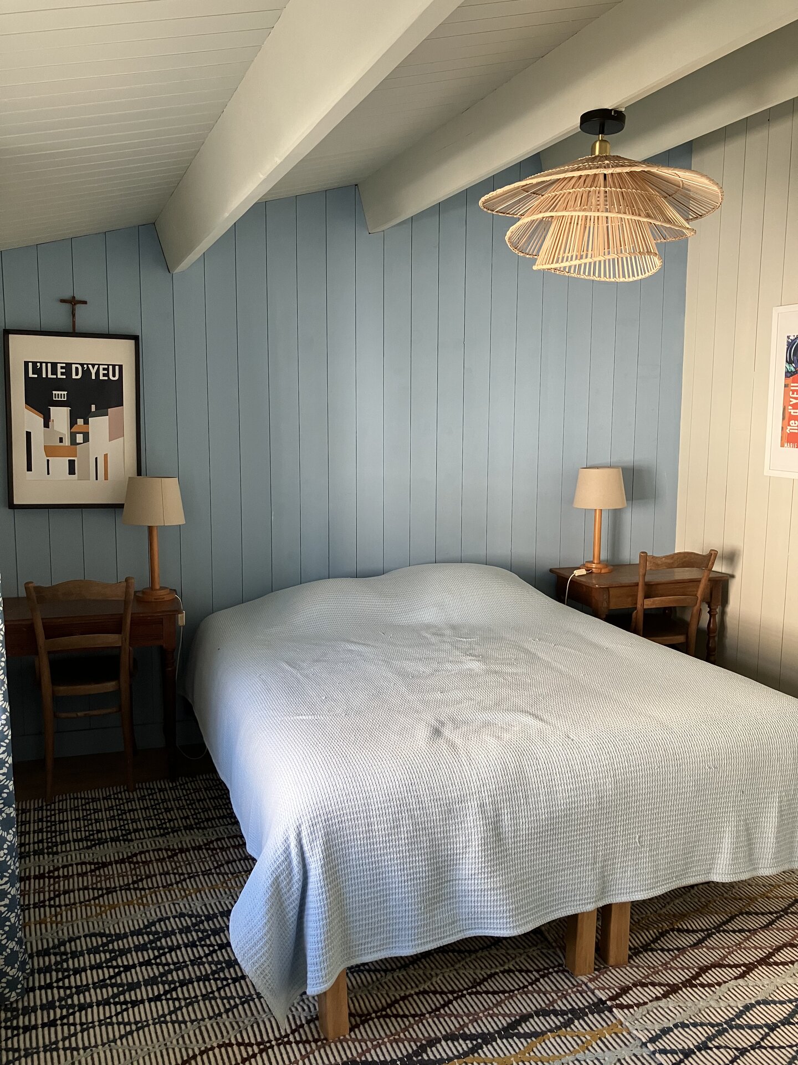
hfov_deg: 49.7
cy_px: 532
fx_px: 861
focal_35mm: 28
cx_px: 399
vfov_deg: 63.4
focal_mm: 3.99
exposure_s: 1/67
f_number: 1.8
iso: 80
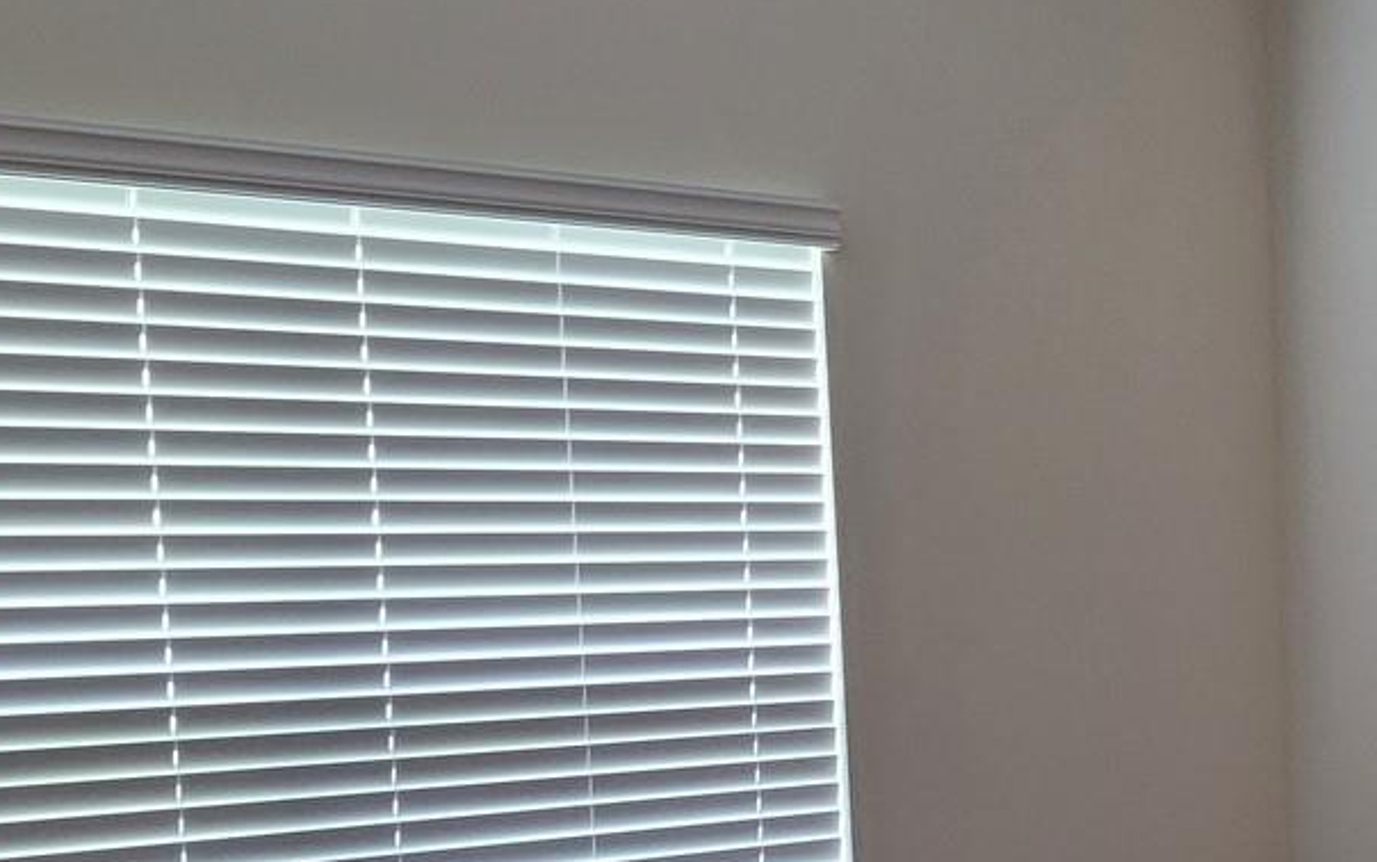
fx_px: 2741
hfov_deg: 26.1
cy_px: 883
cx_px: 1505
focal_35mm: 73
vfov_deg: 17.4
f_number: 1.8
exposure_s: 1/60
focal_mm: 5.4
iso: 250
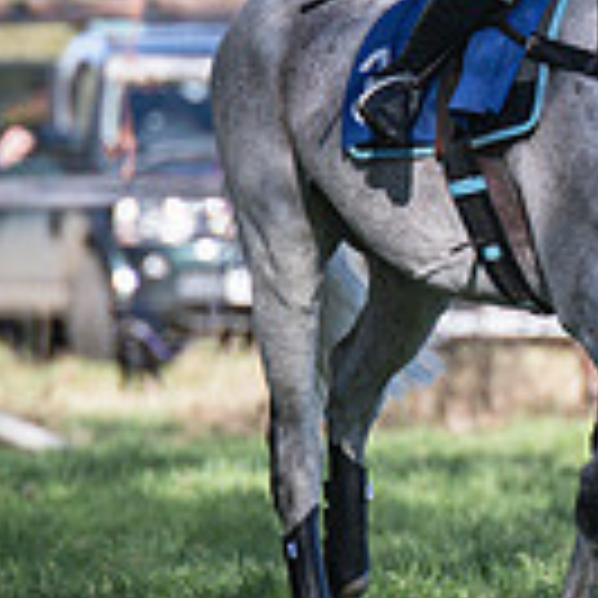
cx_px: 760
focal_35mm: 1557
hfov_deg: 1.1
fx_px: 30431
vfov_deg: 1.1
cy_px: 72
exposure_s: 1/2000
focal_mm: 280
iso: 200
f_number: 4
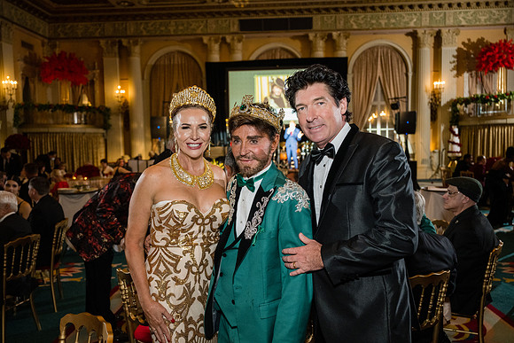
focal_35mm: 30
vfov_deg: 43.6
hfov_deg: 61.9
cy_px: 172
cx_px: 257
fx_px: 428
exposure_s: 1/125
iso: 2500
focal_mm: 30
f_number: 3.2
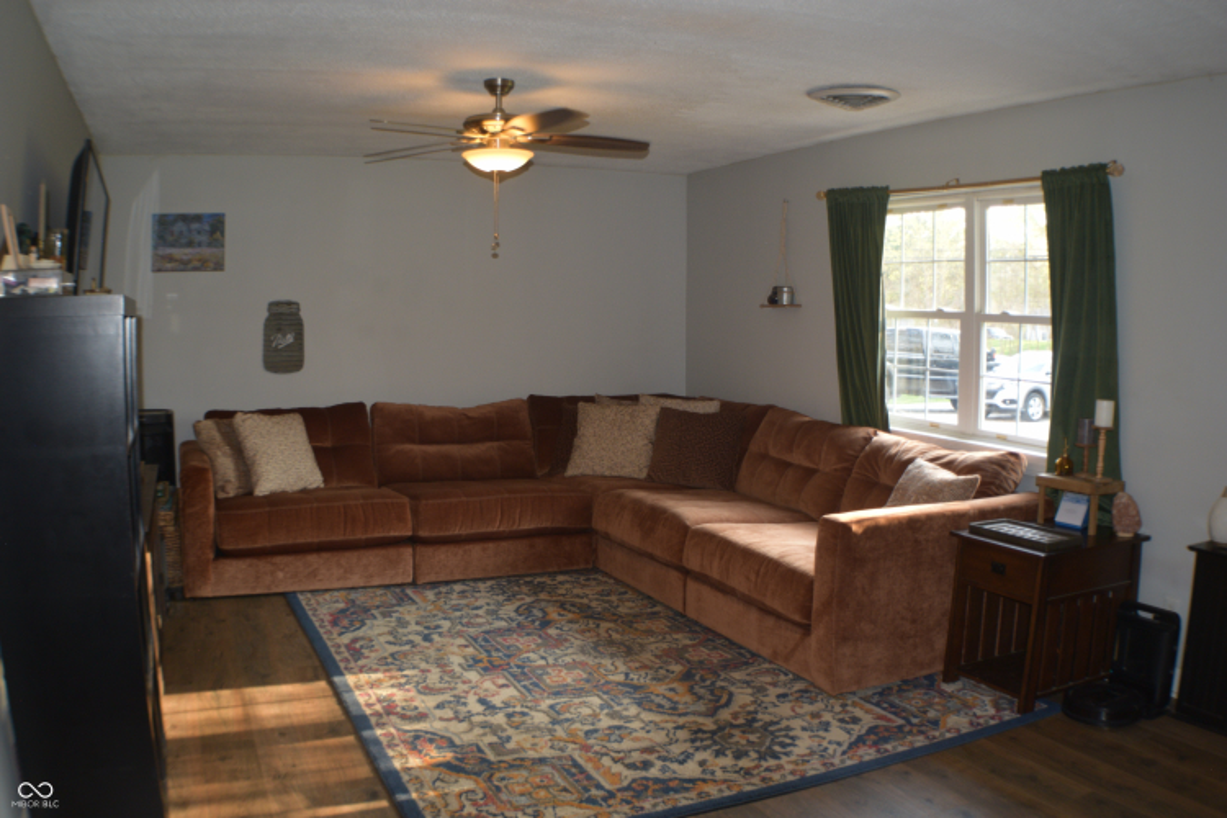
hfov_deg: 45.0
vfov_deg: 30.8
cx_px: 614
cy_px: 409
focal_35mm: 44
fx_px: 1483
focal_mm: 29
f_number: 4.2
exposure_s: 1/60
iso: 360
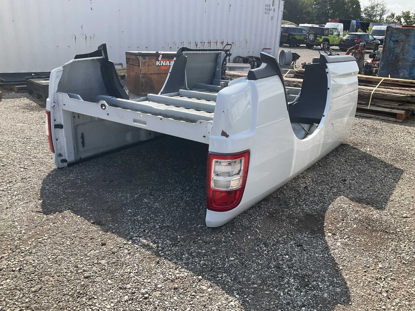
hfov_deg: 61.7
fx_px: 348
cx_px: 208
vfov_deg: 48.2
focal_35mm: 29
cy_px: 156
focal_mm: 3
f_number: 1.8
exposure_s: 1/997
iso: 25
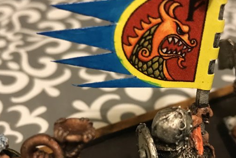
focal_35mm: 58
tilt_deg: -38.5
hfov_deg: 34.4
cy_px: 114
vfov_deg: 23.2
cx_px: 141
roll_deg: -1.7
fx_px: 380
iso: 100
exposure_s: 1/13
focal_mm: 3.99
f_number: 1.8
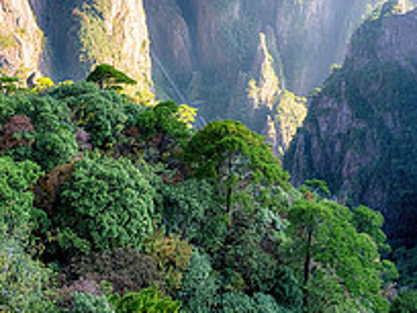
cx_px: 321
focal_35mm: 54
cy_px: -105
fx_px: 651
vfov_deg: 23.5
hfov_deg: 34.7
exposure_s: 1/50
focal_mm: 23.4
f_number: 11
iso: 400
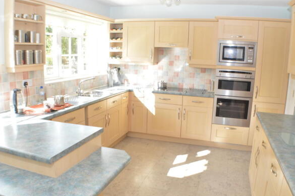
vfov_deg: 35.9
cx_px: 153
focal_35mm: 37
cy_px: 99
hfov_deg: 51.9
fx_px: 303
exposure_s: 1/20
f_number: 8
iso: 200
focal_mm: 22
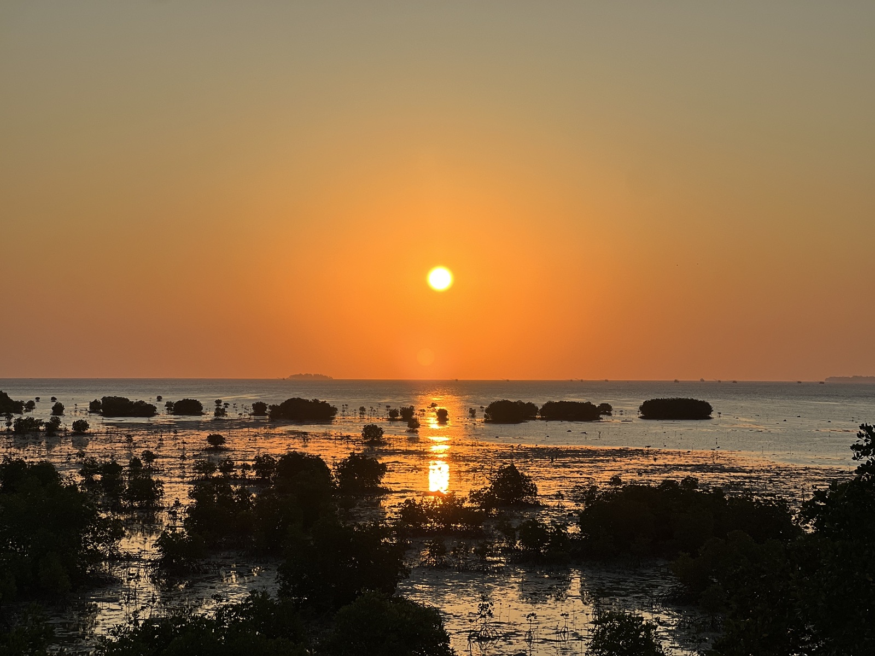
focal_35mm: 77
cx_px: 438
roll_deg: -0.3
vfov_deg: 19.1
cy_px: 328
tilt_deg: +1.8
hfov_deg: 25.3
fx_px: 1946
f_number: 2.8
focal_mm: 9
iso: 32
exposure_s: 1/1043
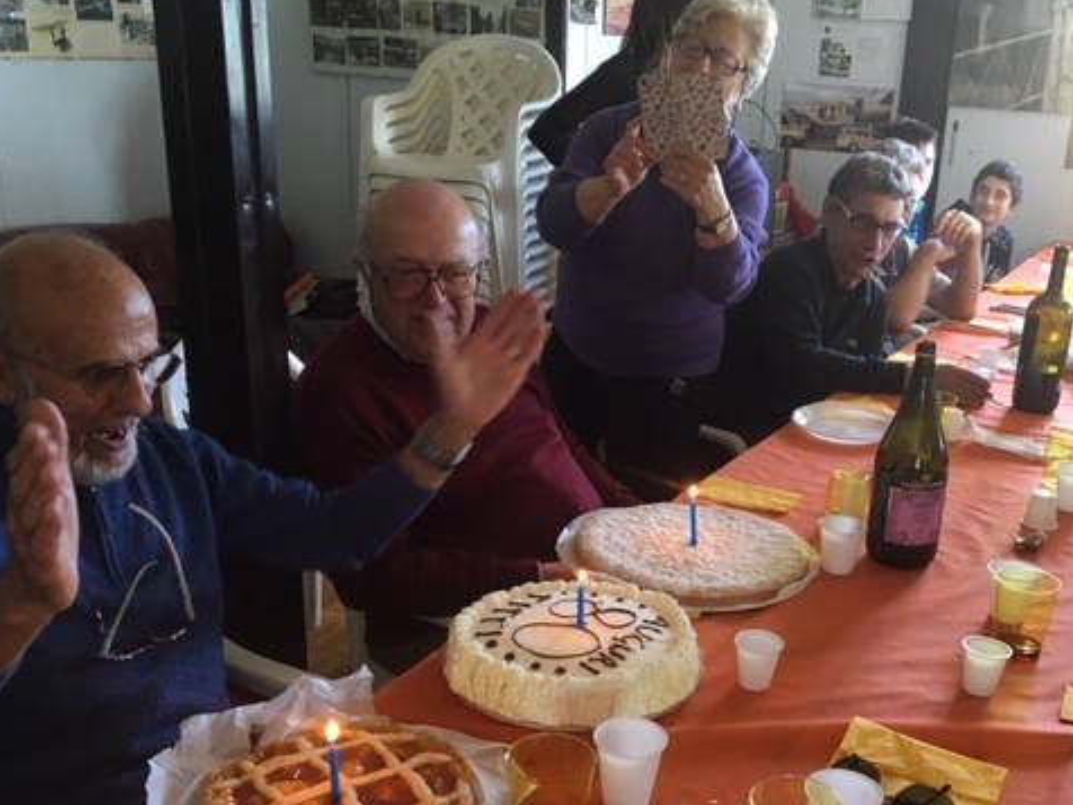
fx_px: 1209
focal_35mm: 39
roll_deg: -3.7
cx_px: 681
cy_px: 498
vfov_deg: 36.6
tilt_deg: -20.0
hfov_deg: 47.4
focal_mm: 4.15
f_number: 2.2
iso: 100
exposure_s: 1/33
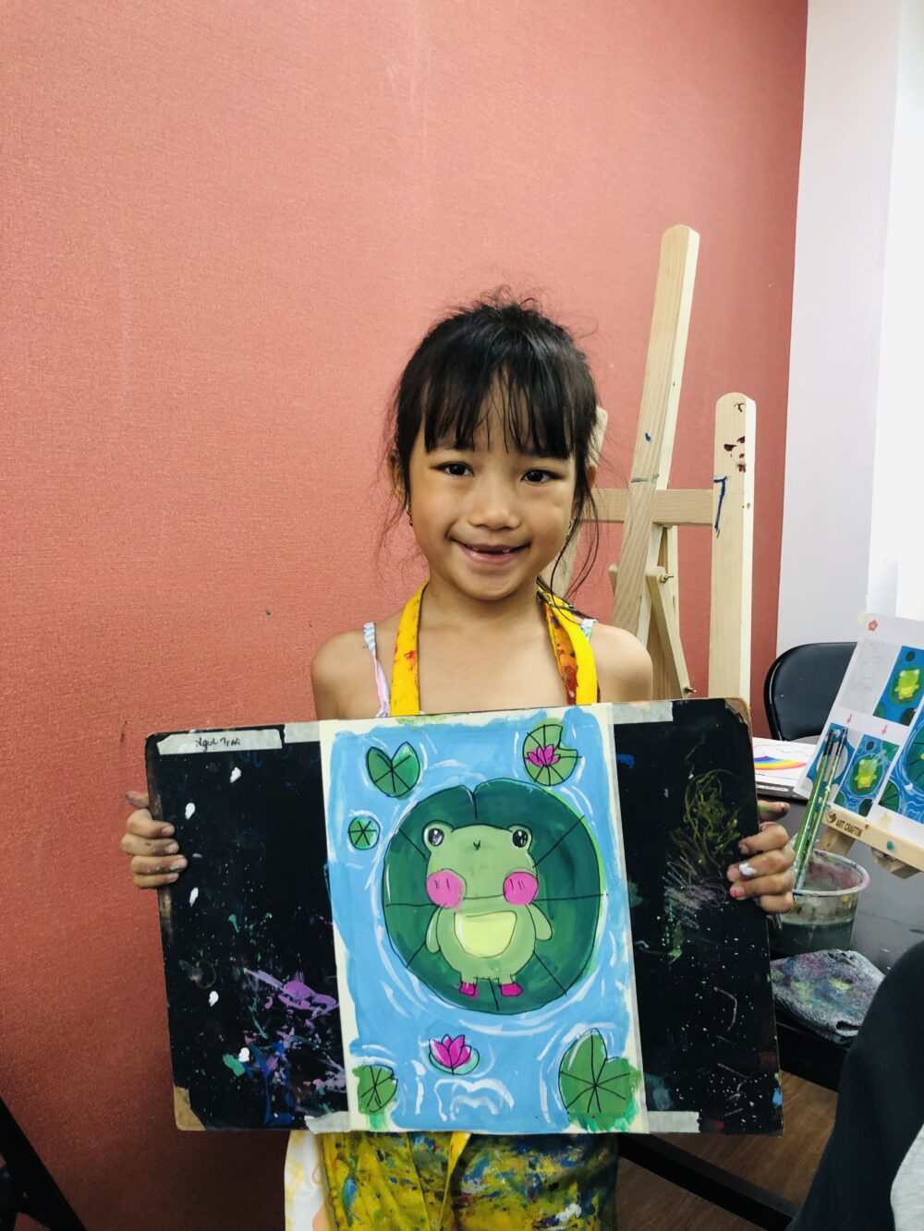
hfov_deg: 49.8
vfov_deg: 63.4
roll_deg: -1.0
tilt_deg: -4.3
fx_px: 996
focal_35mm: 28
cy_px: 616
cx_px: 462
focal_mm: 4
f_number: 1.8
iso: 25
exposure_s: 1/33
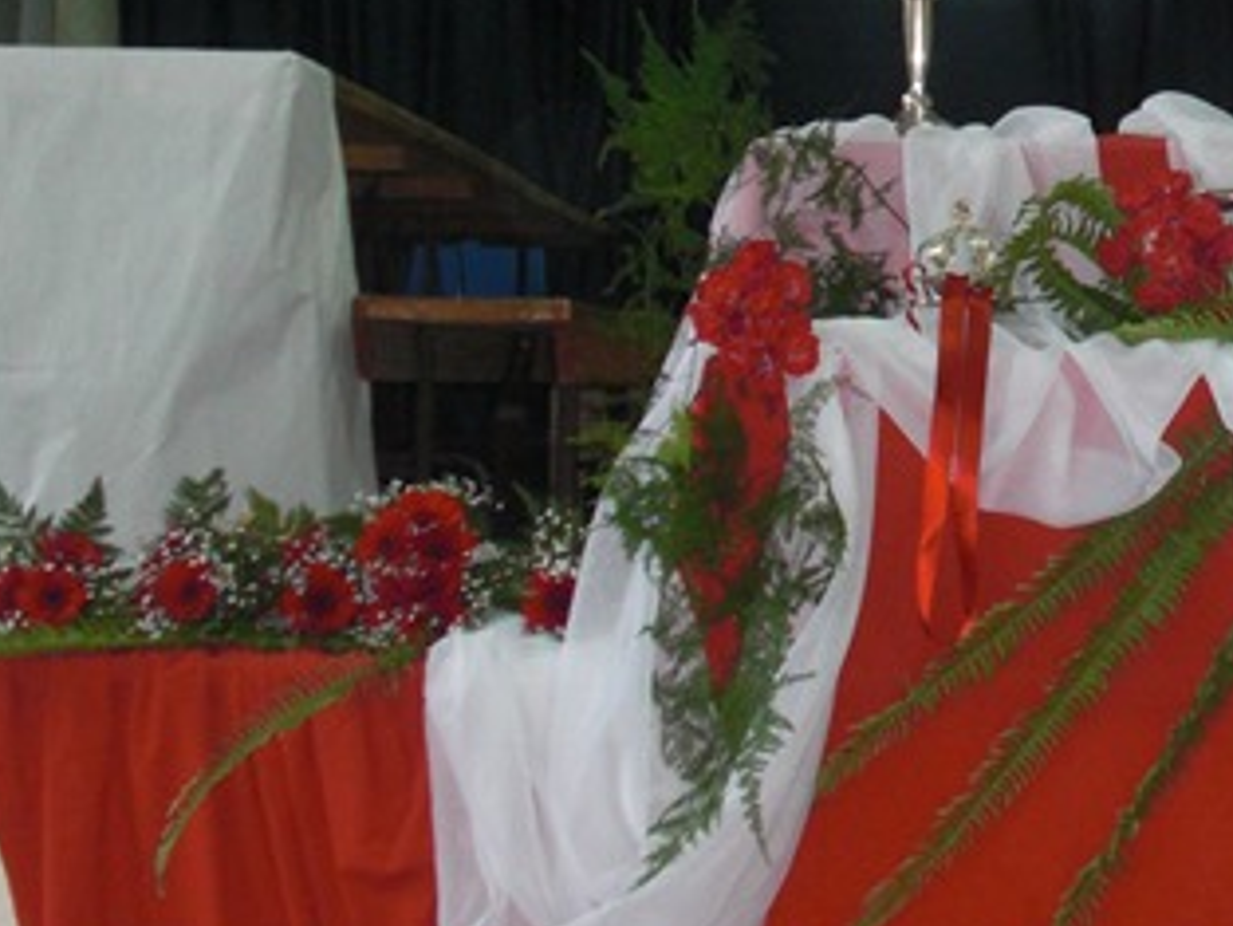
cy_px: 209
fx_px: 3278
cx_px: 1363
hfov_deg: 20.3
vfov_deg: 16.0
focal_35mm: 92
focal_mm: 6.3
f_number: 2.8
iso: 200
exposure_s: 1/60
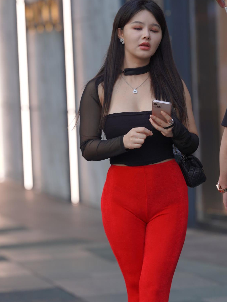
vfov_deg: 8.7
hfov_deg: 6.5
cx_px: 147
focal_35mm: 228
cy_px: 205
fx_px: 1994
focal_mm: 135
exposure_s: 1/500
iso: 320
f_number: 2.8
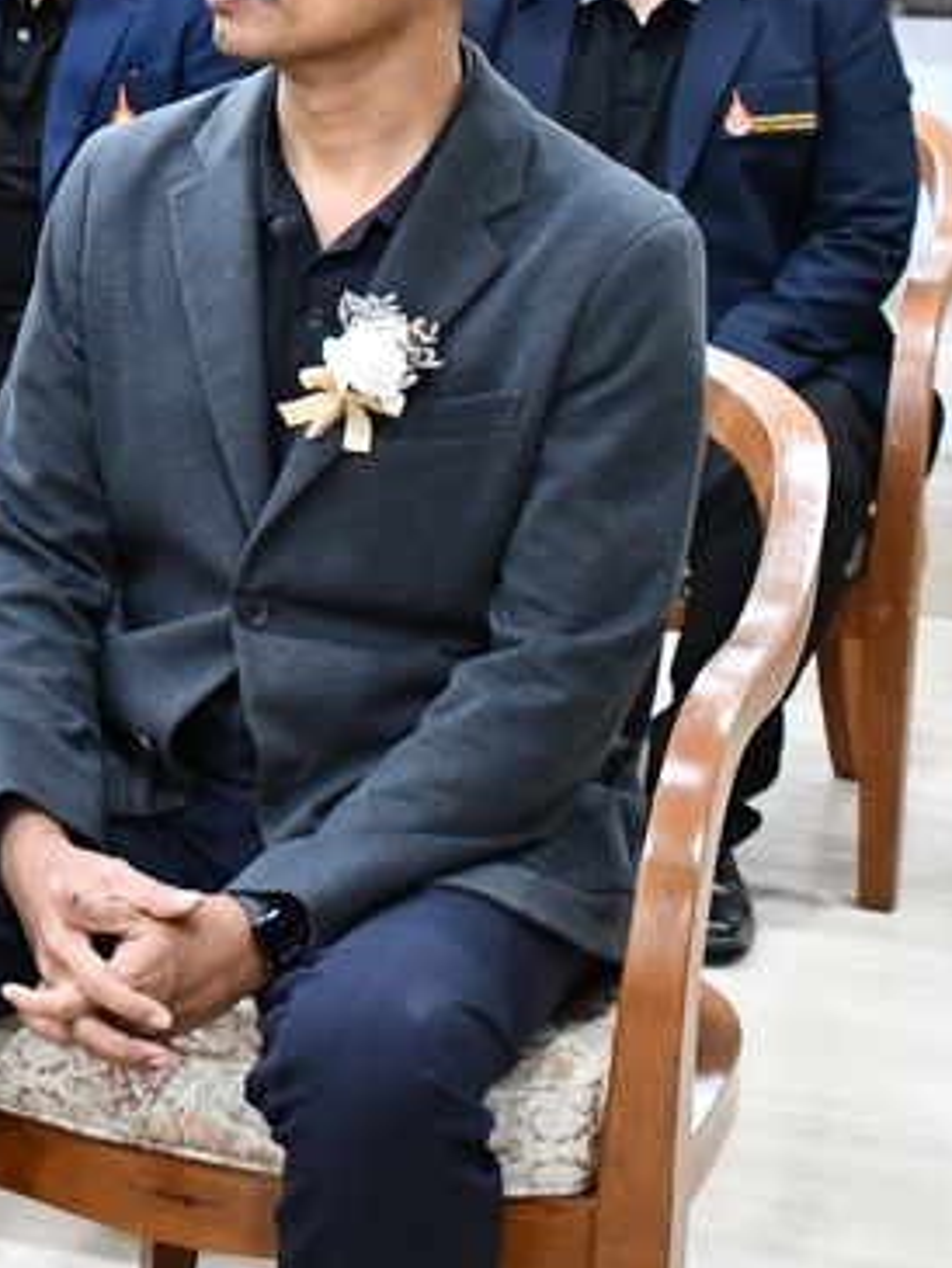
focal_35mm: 97
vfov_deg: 19.9
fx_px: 3555
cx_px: -372
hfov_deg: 14.5
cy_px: 186
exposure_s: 1/80
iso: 3200
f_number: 3.8
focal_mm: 24
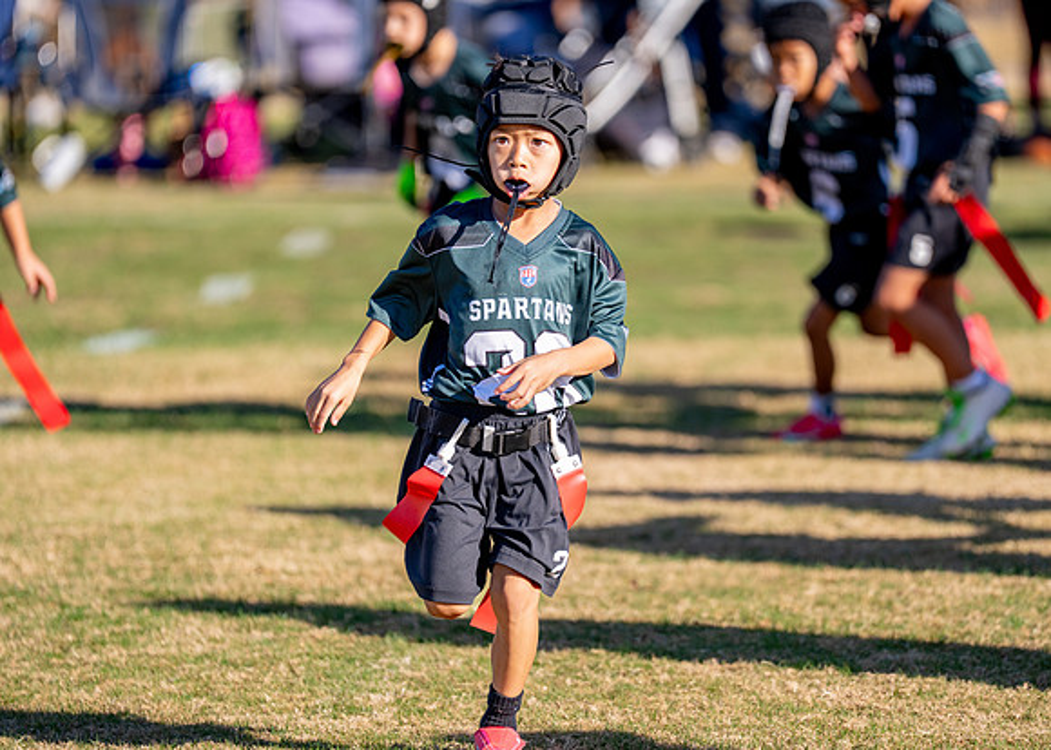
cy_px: 342
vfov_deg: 6.0
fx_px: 7137
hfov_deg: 8.4
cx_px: 583
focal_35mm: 239
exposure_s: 1/2500
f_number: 2.8
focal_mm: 200
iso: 200
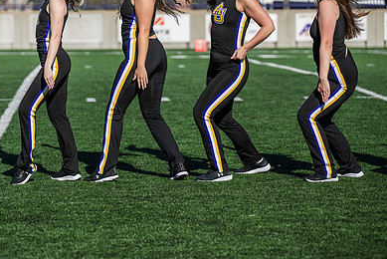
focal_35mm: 164
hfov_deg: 12.5
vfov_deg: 8.4
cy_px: 85
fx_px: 1764
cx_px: 105
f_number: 3.2
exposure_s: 1/1600
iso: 80
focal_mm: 110
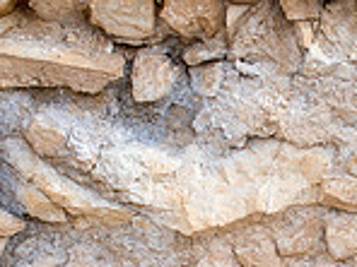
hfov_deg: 7.5
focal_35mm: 263
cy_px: 432
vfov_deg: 5.6
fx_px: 2712
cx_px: 371
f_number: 2.8
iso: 200
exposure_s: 1/3200
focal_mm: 70
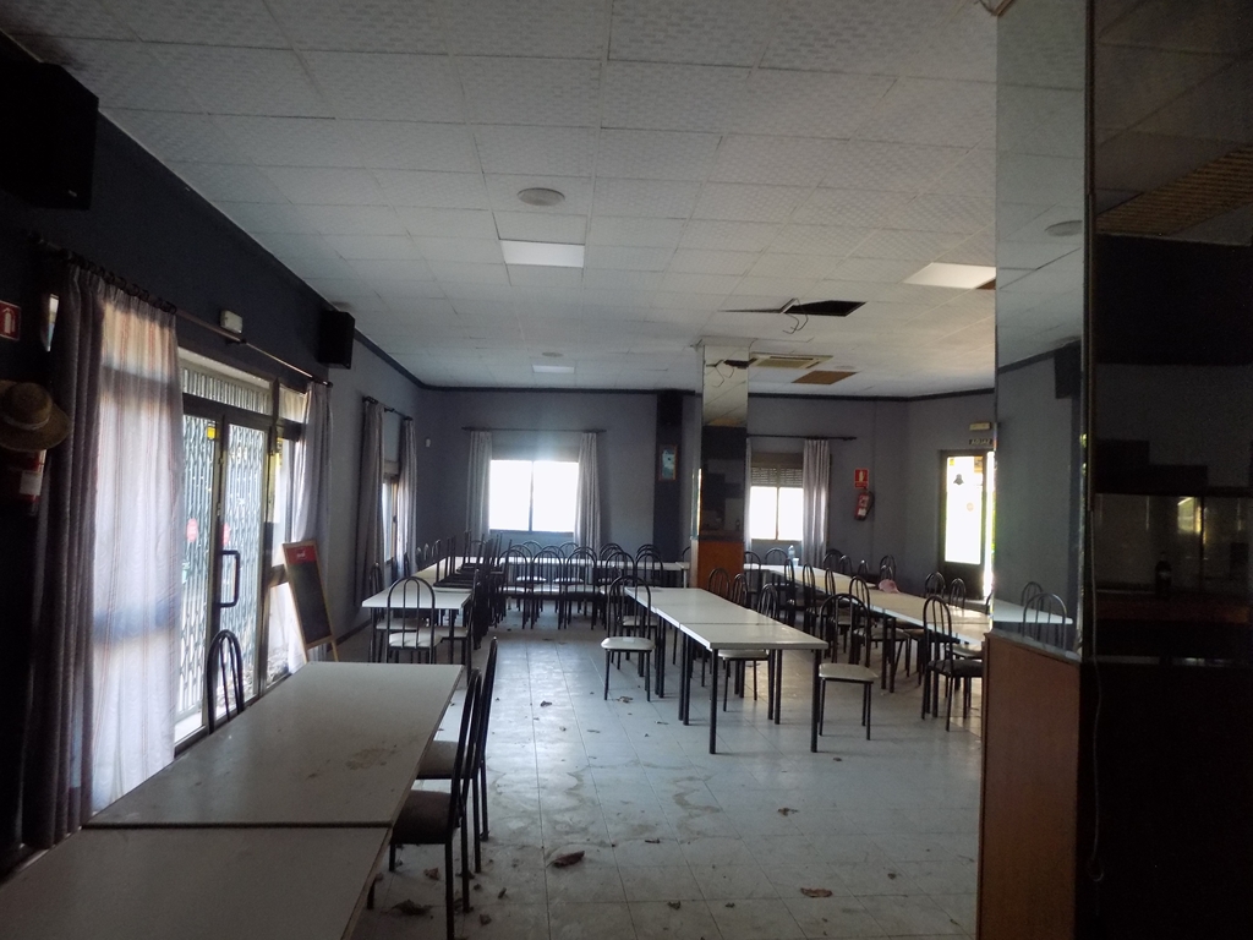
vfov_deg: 58.9
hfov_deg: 73.9
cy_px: 470
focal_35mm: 23
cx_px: 626
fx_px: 833
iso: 200
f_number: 3.1
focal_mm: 4
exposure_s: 1/30
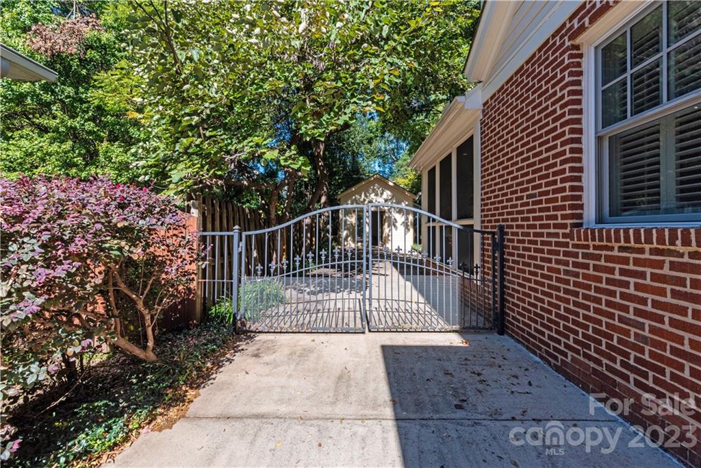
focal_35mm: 15
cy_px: 234
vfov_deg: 77.3
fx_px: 292
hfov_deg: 100.4
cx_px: 350
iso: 400
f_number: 16
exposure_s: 1/200
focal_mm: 15
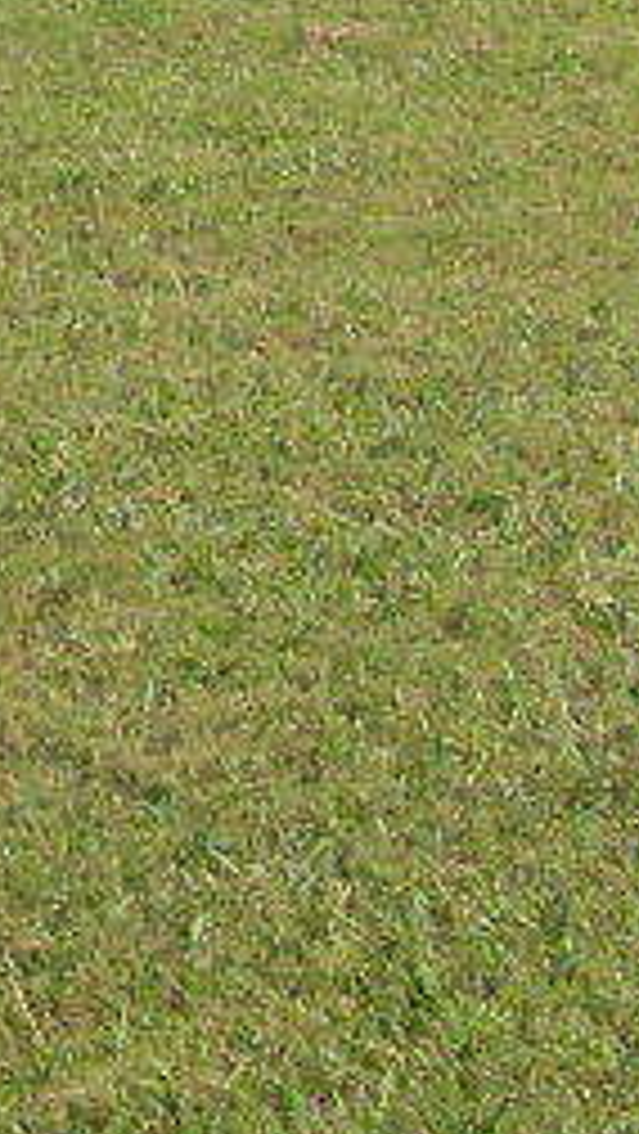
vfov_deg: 12.5
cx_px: -450
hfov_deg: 7.2
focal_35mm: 164
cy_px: -562
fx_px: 4933
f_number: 7
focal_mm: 6.3
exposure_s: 1/250
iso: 80
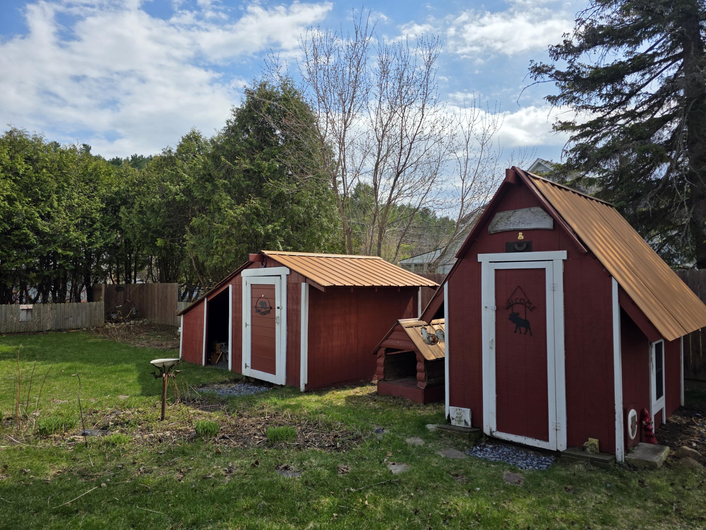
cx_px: 353
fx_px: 469
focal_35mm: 23
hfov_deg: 73.9
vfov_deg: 58.9
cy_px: 265
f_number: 1.7
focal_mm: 6.3
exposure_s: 1/6809
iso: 80
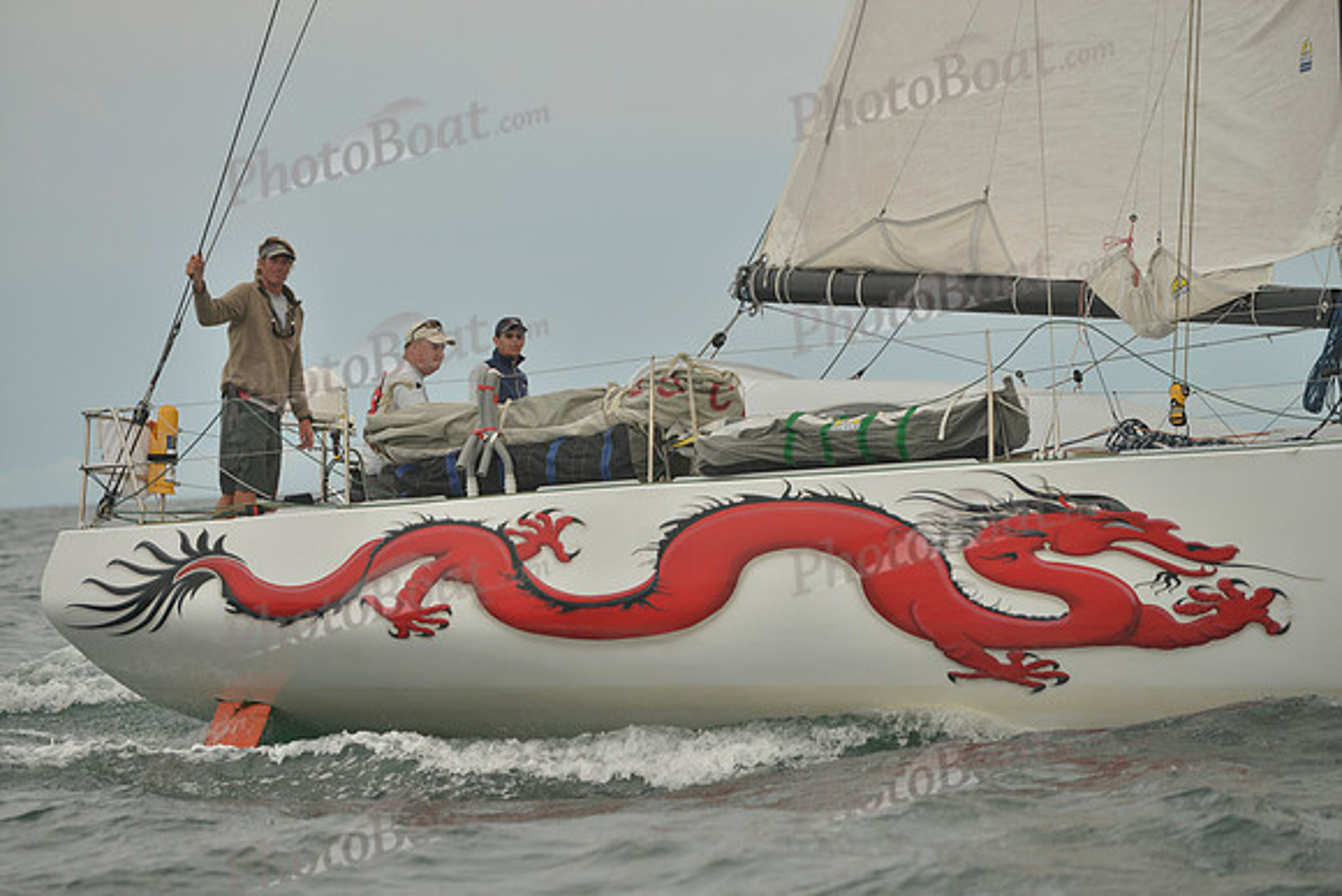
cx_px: 671
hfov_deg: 15.2
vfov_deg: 10.2
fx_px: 5033
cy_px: 448
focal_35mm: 135
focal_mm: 135
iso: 400
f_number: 3.5
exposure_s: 1/1250
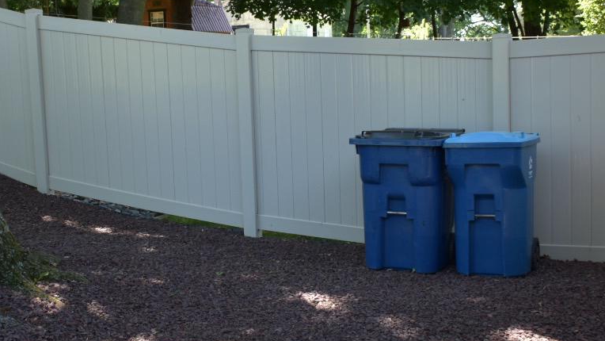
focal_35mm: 60
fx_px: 963
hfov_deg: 34.8
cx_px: 247
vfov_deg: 20.0
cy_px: 193
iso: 200
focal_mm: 18
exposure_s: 1/200
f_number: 3.5
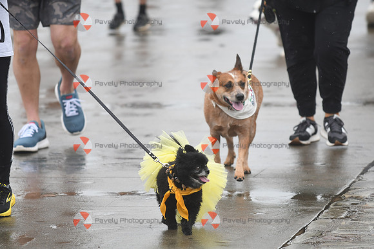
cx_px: 187
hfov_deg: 6.9
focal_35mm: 300
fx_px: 3117
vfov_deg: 4.6
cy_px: 124
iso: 500
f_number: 4
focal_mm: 200
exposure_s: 1/1000
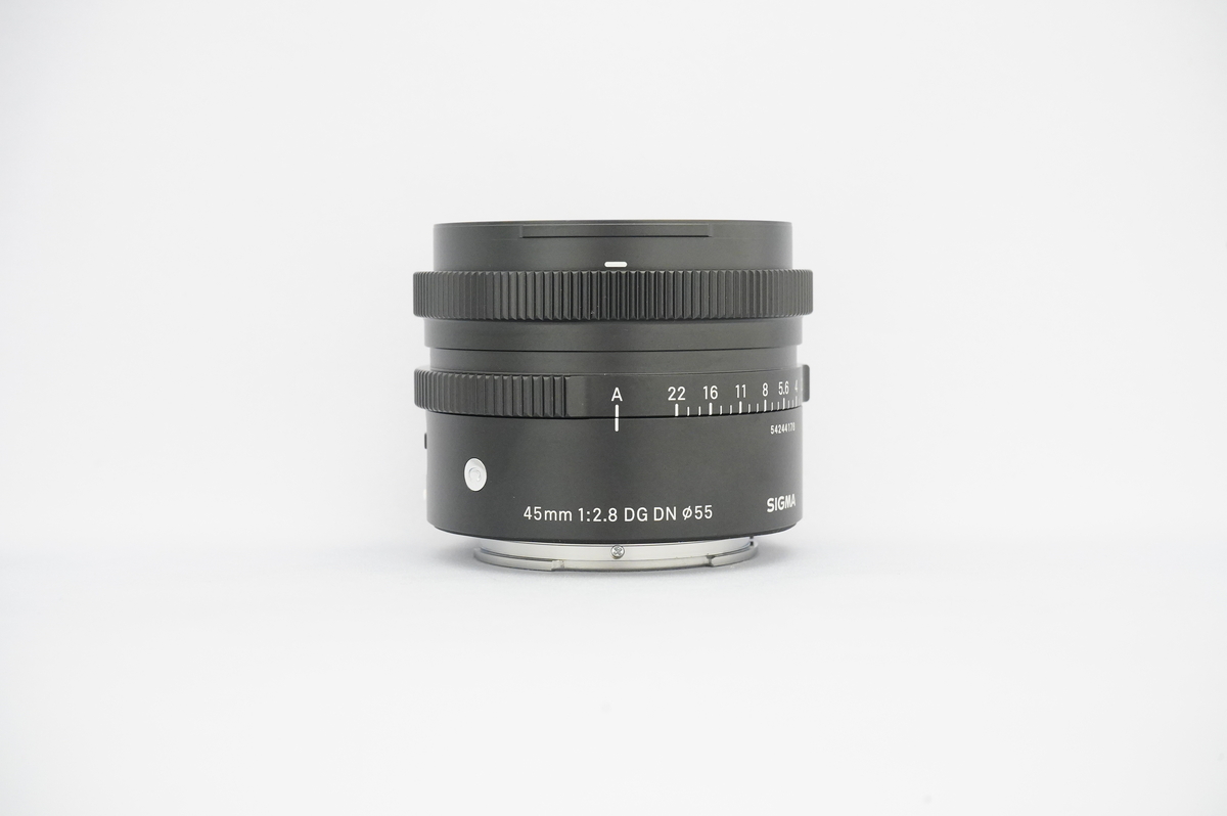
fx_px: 1941
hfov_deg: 35.1
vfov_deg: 23.7
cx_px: 614
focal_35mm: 57
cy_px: 408
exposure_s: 1/25
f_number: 11
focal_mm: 57
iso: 6400
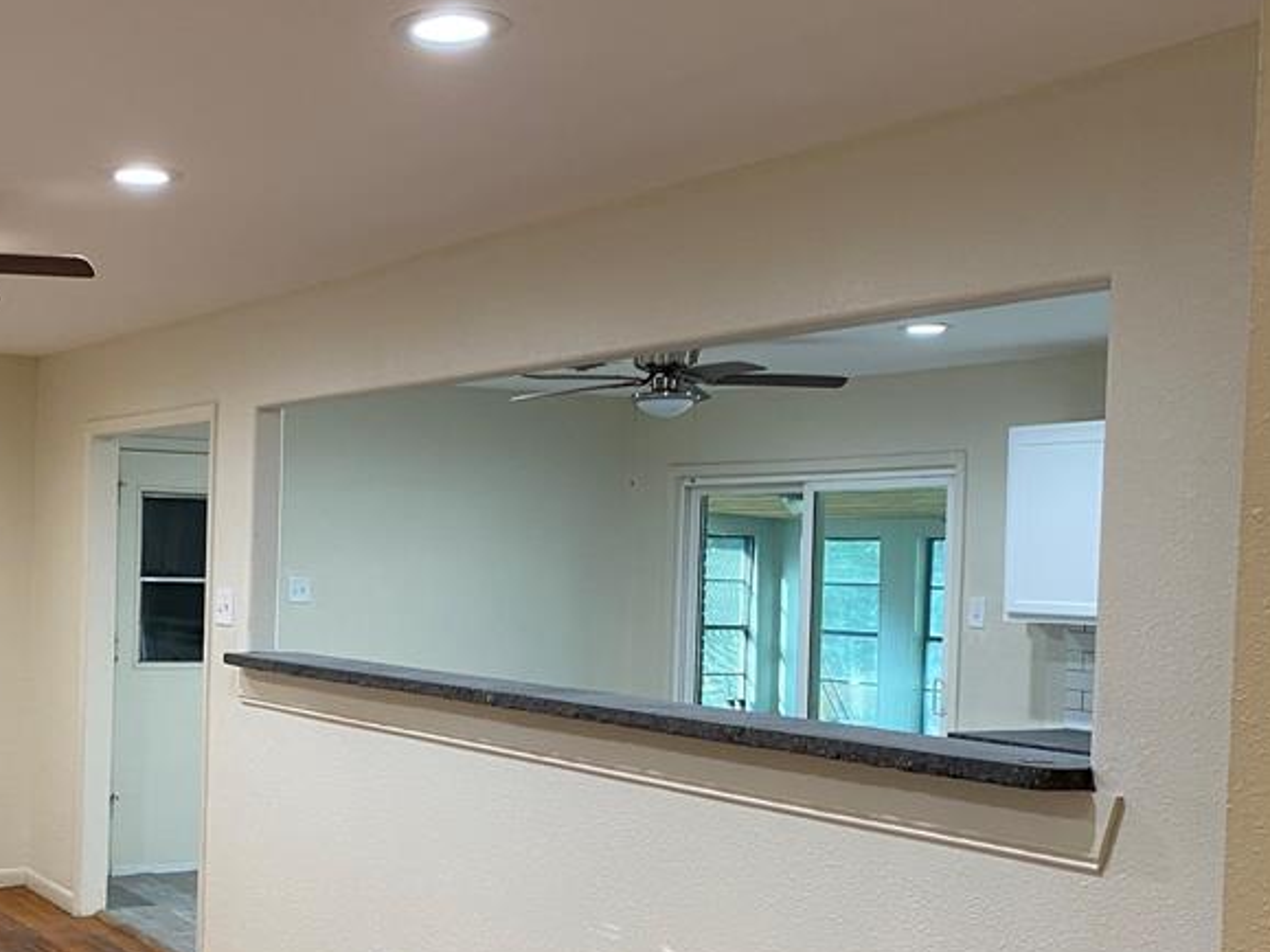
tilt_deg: -1.7
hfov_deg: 38.9
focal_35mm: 46
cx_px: 175
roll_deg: -1.3
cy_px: 597
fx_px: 1687
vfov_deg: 31.4
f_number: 1.8
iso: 100
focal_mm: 4.25
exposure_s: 1/61
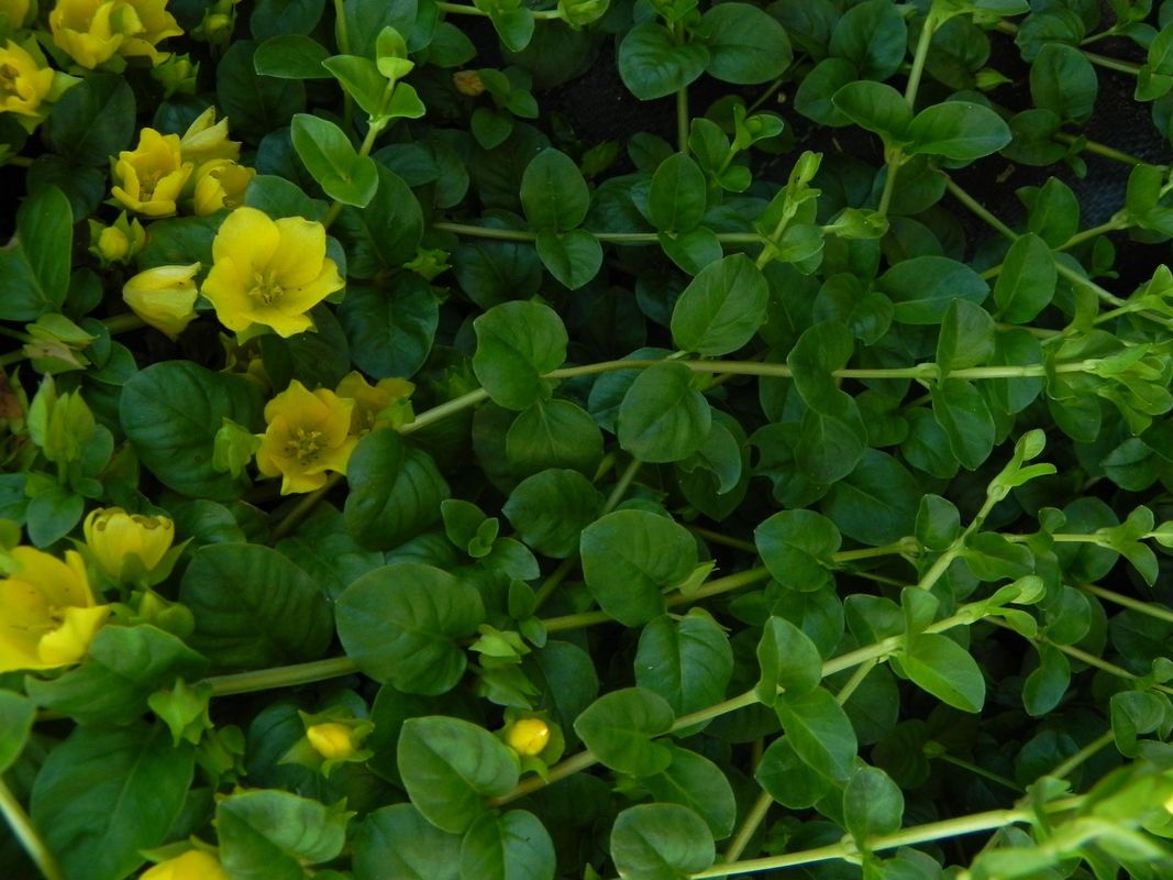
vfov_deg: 53.1
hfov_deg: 67.3
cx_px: 586
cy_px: 440
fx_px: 881
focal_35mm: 26
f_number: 5
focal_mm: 4.6
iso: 160
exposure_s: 1/60
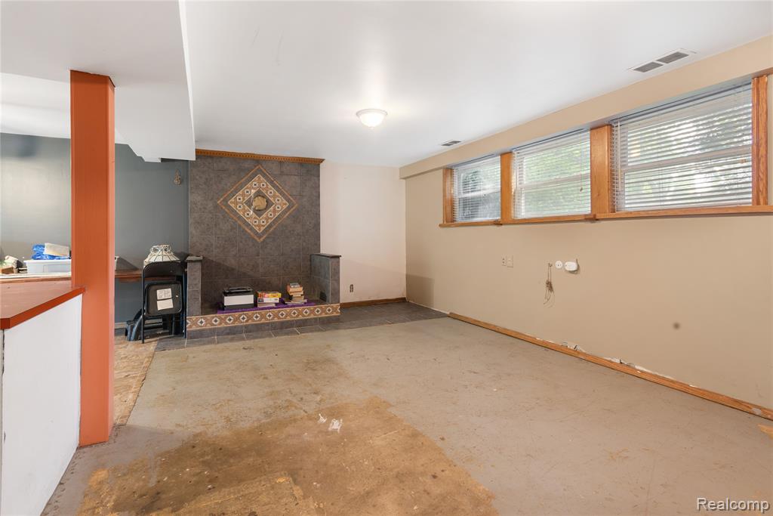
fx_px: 365
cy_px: 258
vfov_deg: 70.5
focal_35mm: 17
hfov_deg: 93.3
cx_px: 386
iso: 320
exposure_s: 1/1.25
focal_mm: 17
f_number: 9
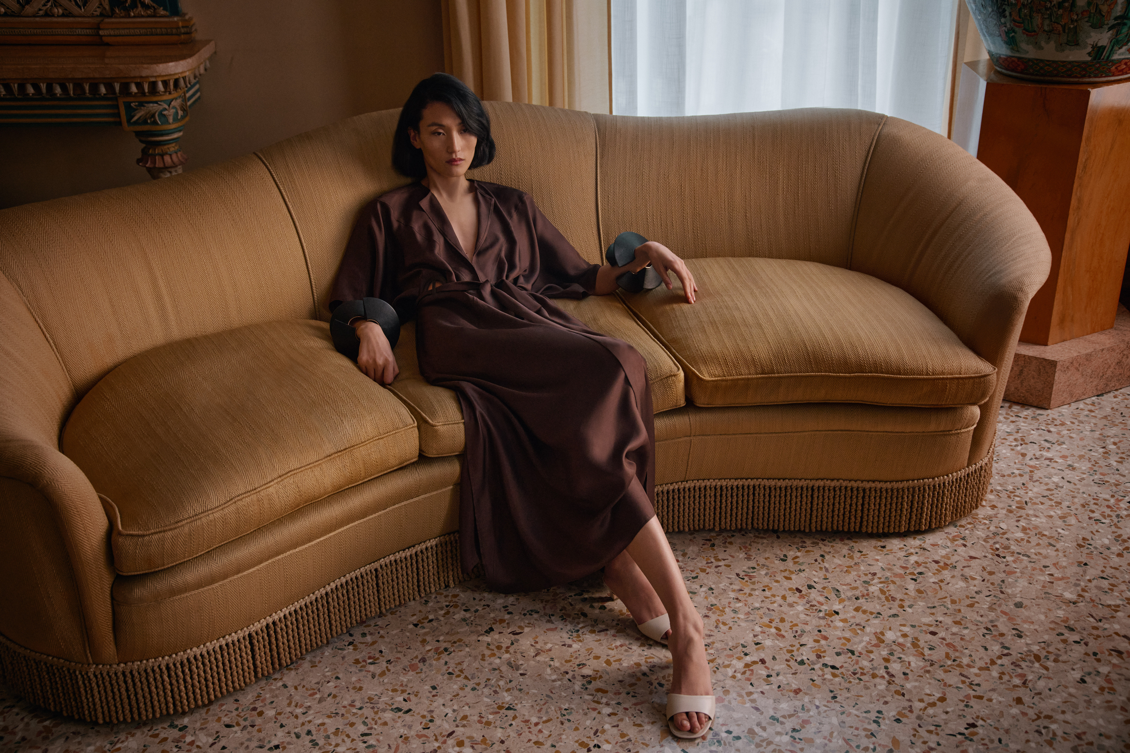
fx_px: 1318
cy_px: 376
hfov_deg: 46.4
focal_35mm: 42
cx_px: 565
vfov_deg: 31.9
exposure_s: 1/125
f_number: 5
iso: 800
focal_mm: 42
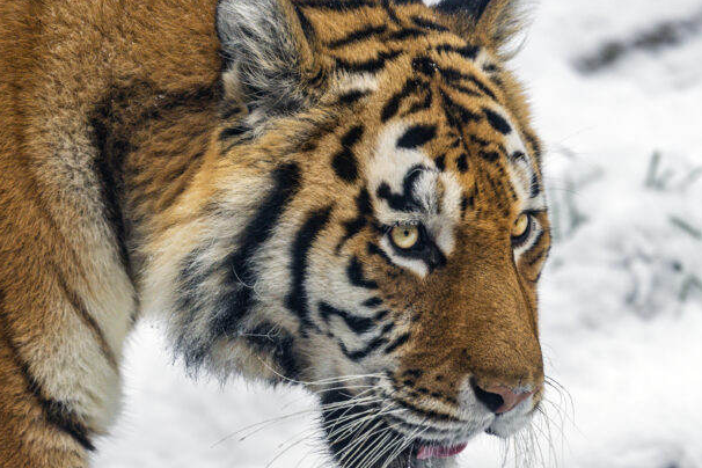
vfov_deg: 2.8
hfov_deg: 4.2
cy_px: 412
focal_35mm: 490
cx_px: 335
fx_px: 9554
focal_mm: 290
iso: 1000
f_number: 4
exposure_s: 1/800
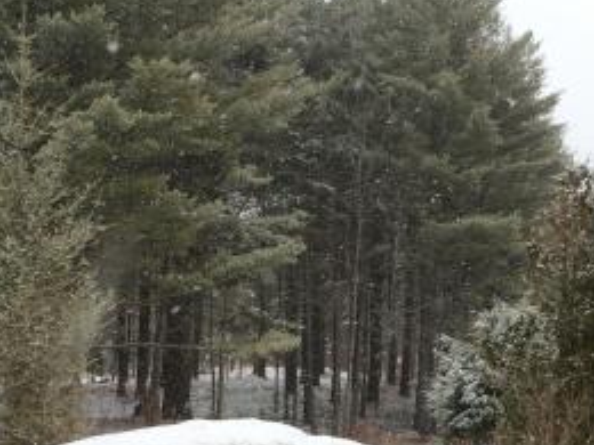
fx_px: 1150
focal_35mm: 67
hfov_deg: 28.8
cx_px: 402
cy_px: 411
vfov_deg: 21.4
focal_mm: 4.12
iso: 32
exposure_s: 1/436
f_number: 2.2
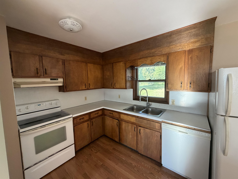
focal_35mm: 14
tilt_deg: -4.9
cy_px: 90
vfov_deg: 85.7
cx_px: 119
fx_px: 96
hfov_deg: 102.1
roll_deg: +0.5
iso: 320
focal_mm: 2.22
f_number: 2.2
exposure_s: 1/121
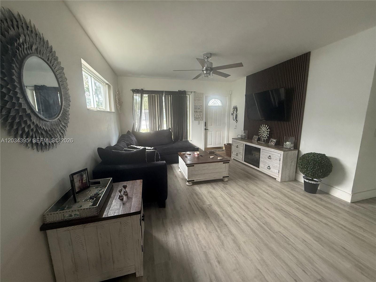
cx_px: 188
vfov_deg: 85.7
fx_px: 152
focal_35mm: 14
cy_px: 141
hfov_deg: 102.1
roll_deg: +0.3
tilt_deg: -8.7
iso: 320
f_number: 2.2
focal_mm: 2.22
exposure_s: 1/99
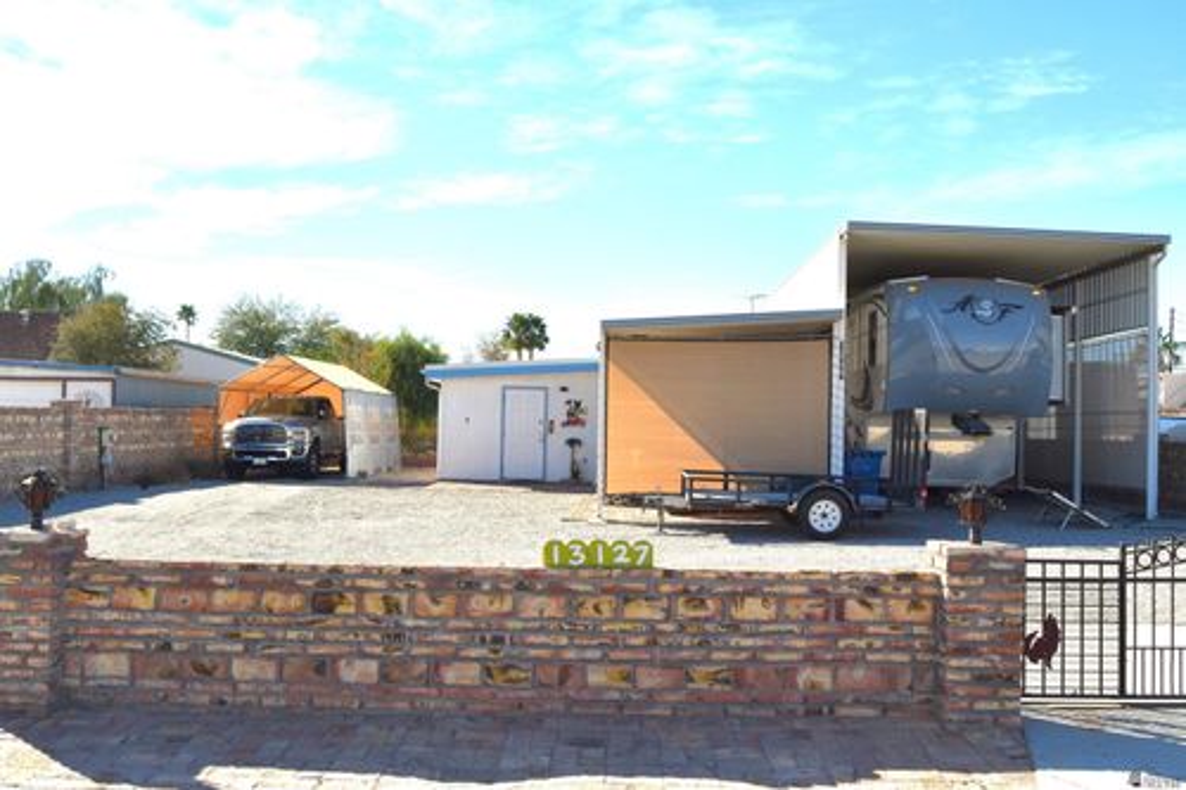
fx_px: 1186
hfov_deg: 53.1
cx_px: 593
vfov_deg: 36.8
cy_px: 395
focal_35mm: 36
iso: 100
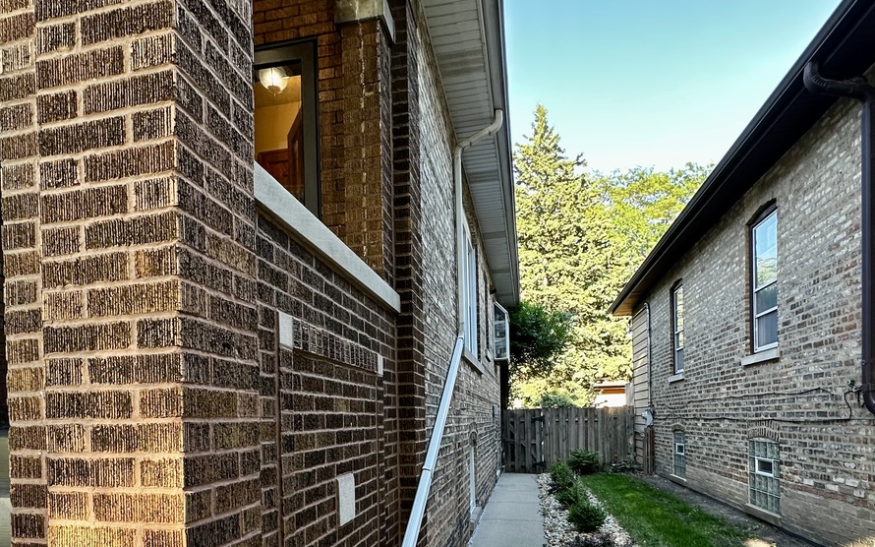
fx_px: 572
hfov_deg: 74.5
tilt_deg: -0.9
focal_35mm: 24
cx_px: 385
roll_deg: +1.1
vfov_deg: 48.5
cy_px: 429
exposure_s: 1/99
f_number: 2.2
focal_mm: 2.22
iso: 80
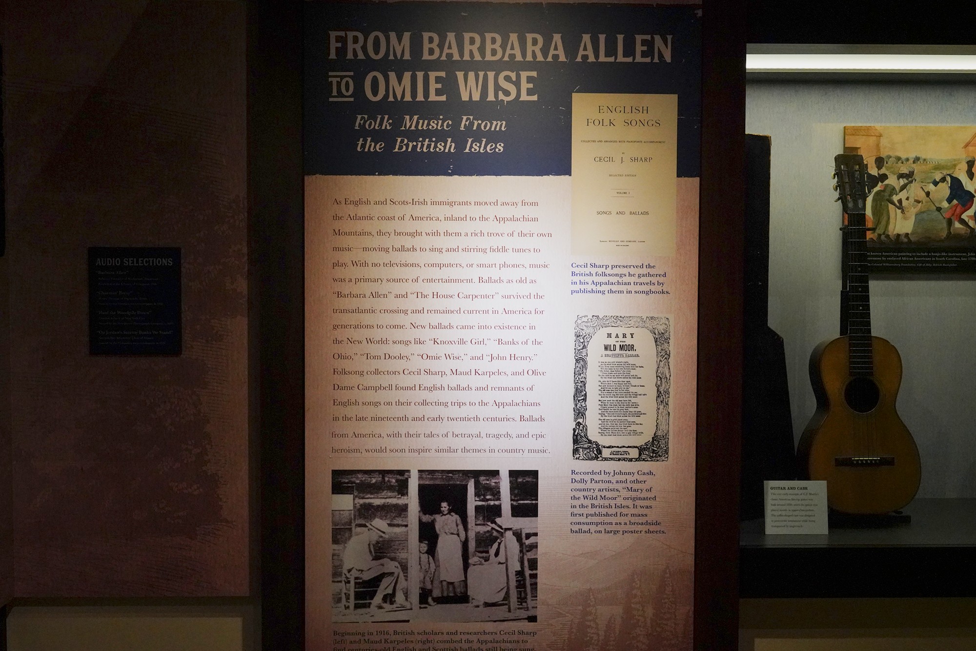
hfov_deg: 51.9
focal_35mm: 37
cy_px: 326
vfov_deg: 36.0
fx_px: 1003
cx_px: 488
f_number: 9
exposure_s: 1/100
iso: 10000
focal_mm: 37
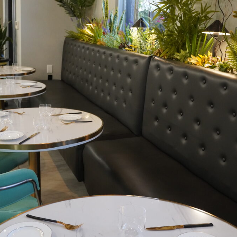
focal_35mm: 49
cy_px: 86
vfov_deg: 34.7
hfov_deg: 34.9
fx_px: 377
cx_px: 119
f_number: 4
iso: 2500
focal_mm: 25
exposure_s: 1/50
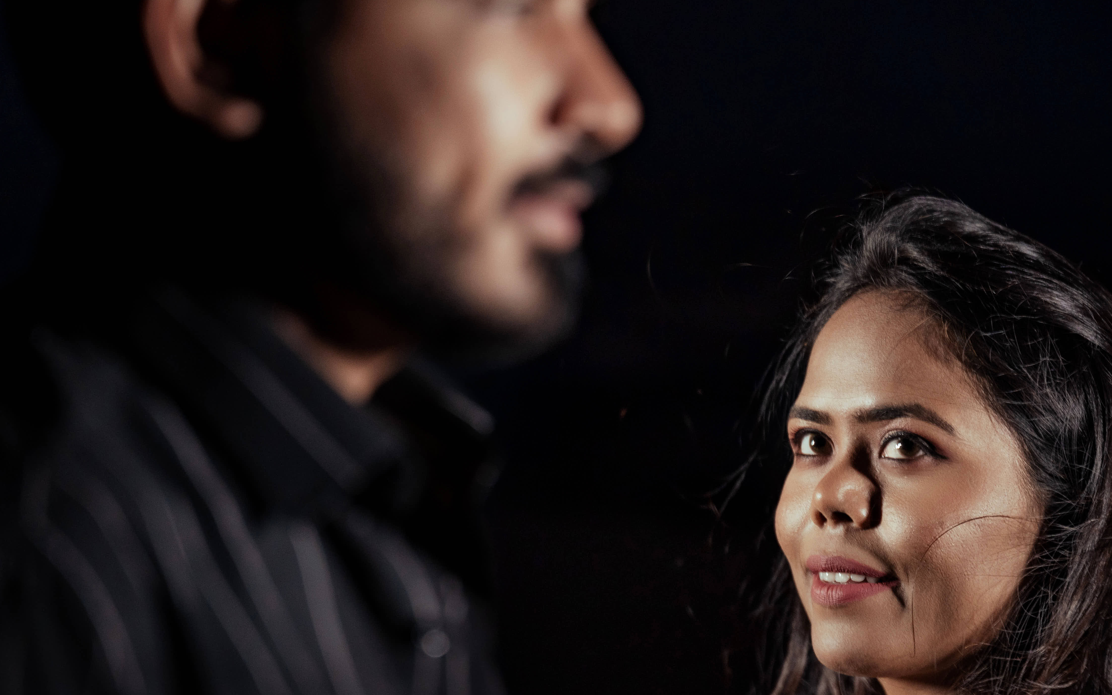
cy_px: 349
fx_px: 5546
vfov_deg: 7.2
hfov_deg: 11.4
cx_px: 673
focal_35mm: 183
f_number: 2.8
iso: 1000
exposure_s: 1/60
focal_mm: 134
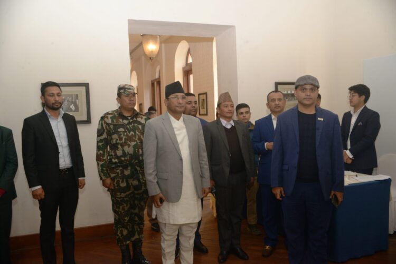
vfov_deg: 41.2
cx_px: 198
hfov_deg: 58.7
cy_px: 132
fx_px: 352
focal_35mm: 32
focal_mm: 32
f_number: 7.1
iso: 1000
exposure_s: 1/125
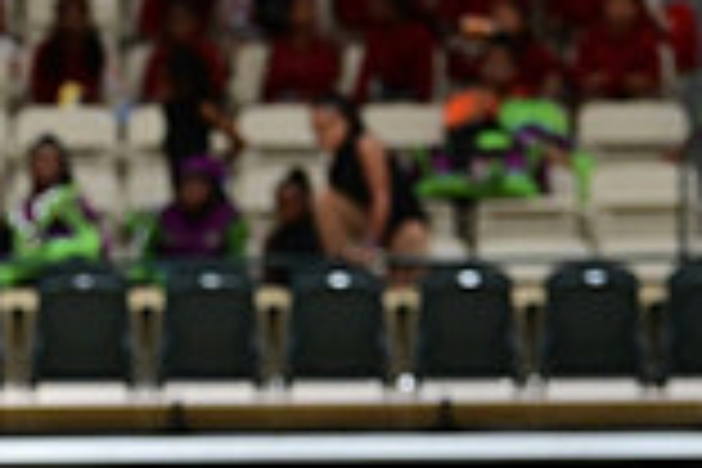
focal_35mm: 379
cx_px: -40
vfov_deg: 3.6
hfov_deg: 5.4
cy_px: 792
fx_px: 7390
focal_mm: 102
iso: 6400
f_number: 3.2
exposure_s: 1/1000
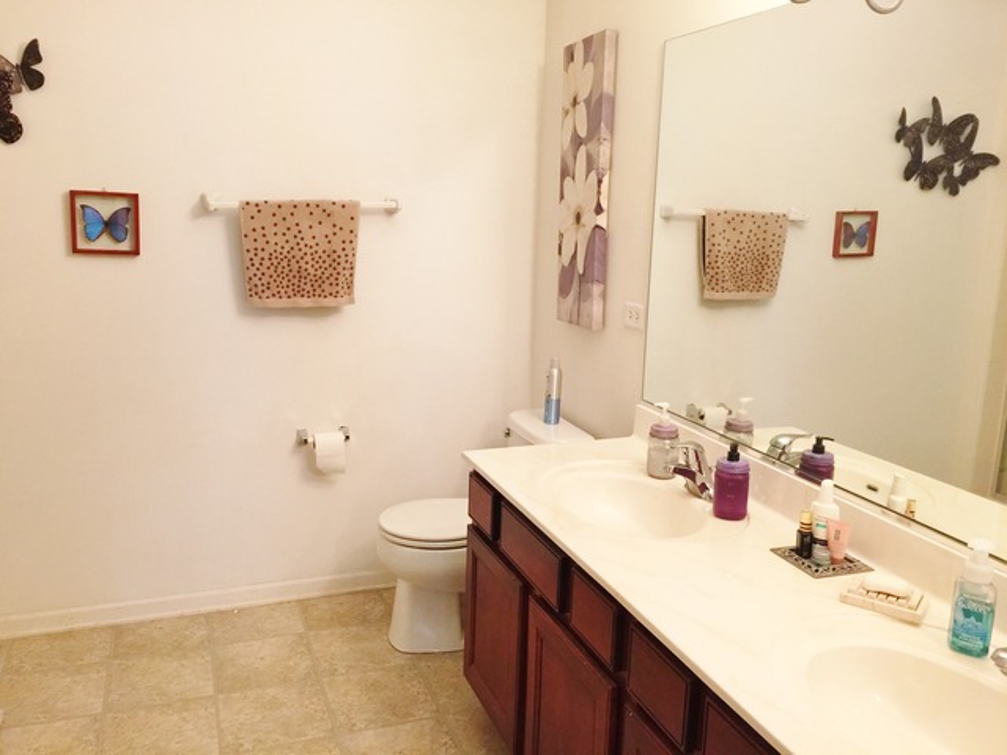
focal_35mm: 29
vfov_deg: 48.2
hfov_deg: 61.7
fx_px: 844
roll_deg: -1.2
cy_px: 378
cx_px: 504
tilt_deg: -11.2
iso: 64
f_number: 2.2
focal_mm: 4.15
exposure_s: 1/15
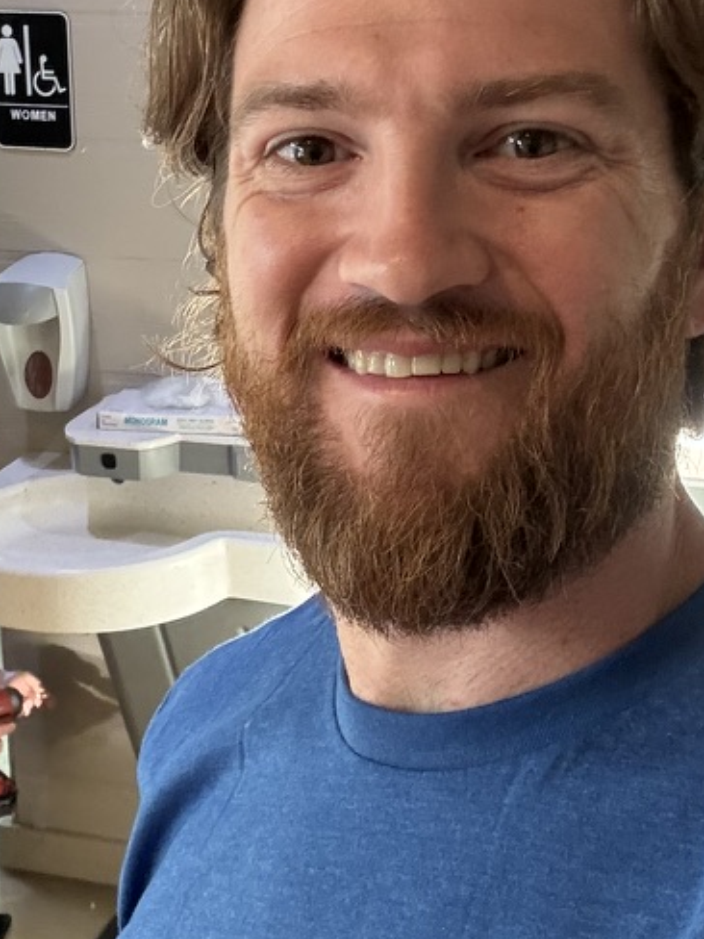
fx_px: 1708
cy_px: 471
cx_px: 248
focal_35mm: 63
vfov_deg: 30.7
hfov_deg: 23.2
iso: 320
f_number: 1.9
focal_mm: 2.69
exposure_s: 1/60
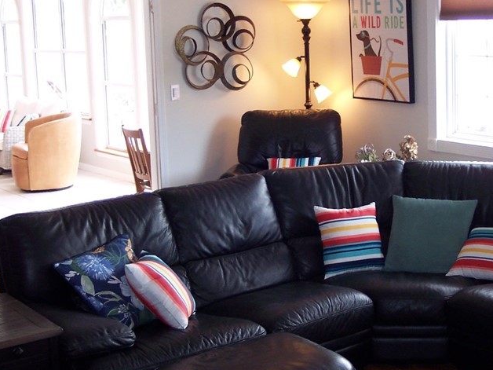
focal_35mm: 62
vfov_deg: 23.6
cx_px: 336
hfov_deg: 30.9
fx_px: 883
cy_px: 163
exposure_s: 1/90
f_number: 2.8
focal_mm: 8
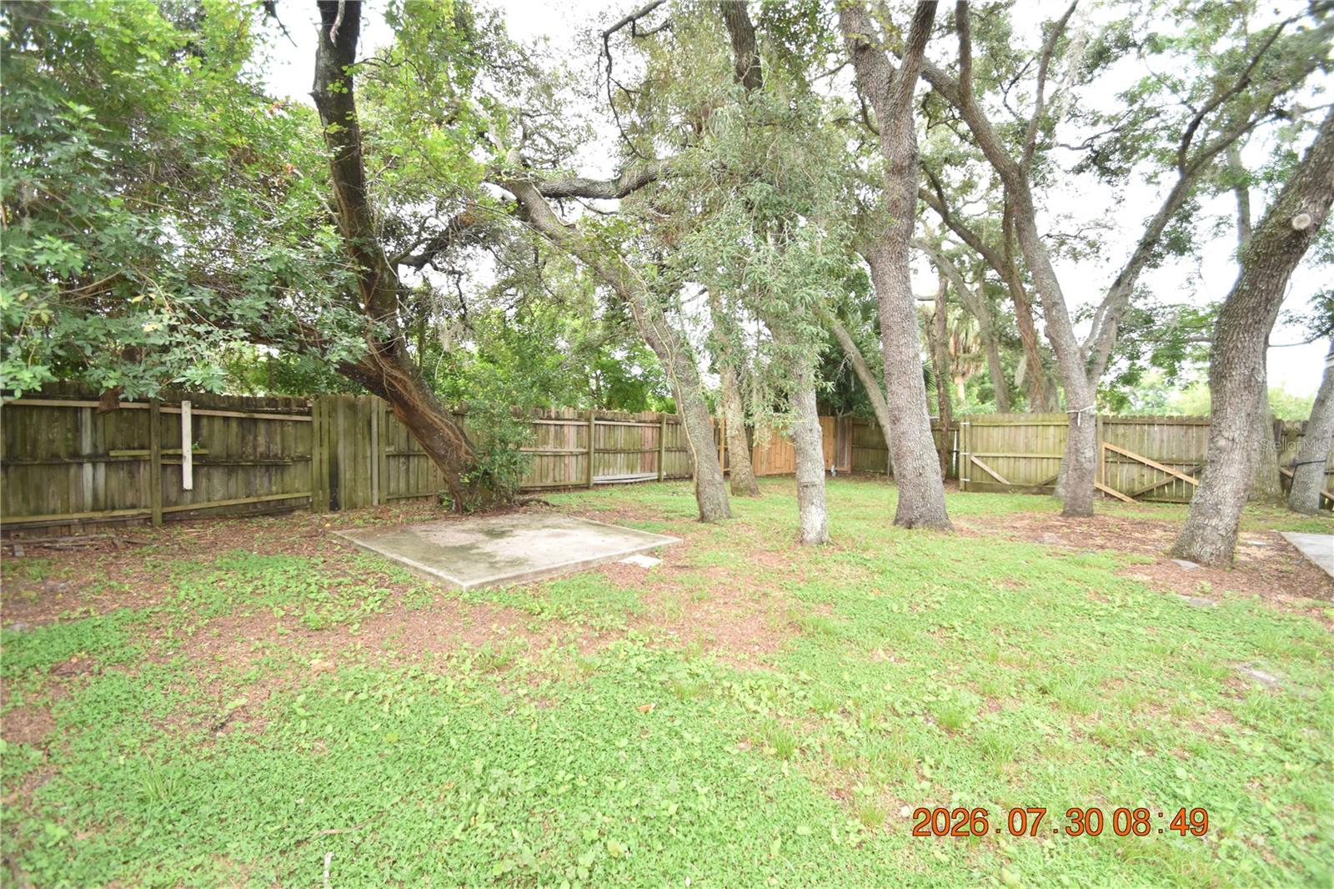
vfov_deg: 77.3
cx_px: 667
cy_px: 444
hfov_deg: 100.4
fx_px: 556
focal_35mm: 15
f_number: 3.5
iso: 800
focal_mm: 10
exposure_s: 1/180
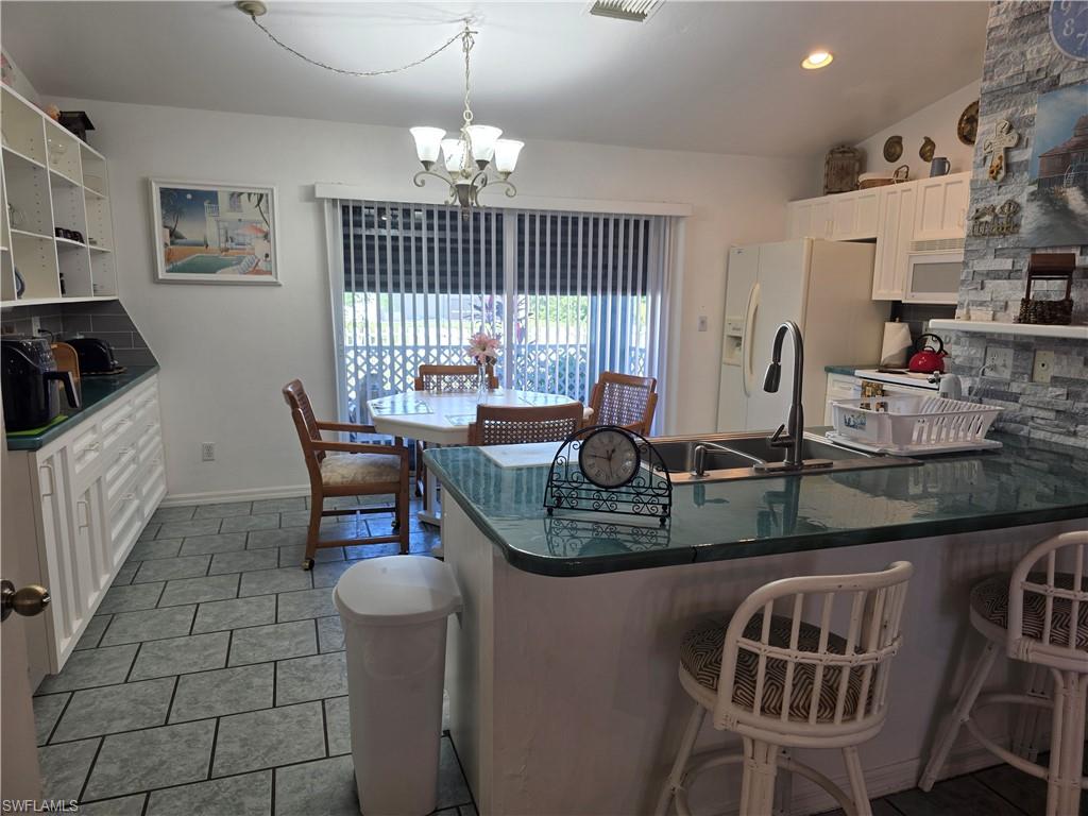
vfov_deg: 58.9
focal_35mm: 23
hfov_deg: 73.9
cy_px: 408
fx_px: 723
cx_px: 544
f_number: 1.7
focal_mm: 6.3
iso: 80
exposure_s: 1/120
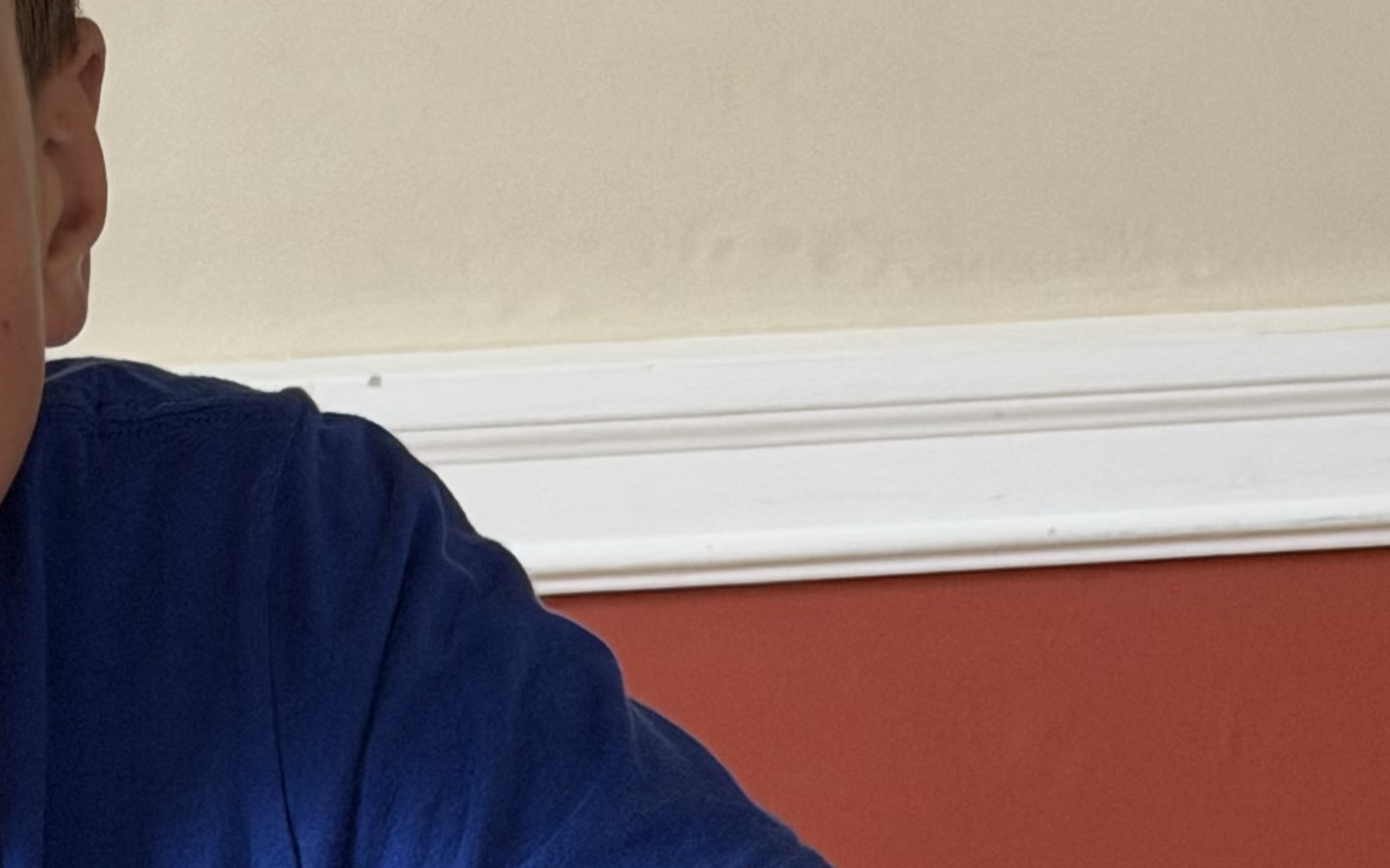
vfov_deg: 7.4
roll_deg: +1.4
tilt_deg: -14.3
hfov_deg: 11.7
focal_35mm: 178
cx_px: 1038
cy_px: 674
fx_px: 6741
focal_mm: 6.76
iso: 250
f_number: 1.78
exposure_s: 1/48
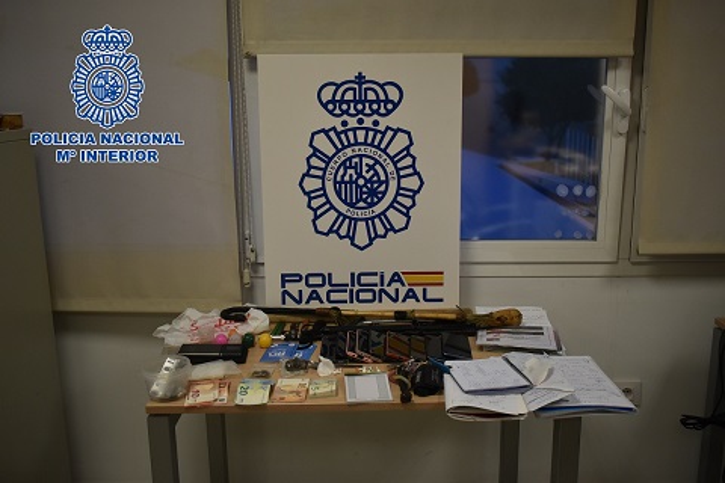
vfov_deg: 40.0
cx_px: 362
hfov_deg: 57.2
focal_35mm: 33
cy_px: 242
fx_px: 665
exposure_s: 1/160
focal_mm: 22
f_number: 3.8
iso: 800
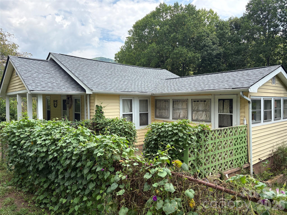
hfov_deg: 67.3
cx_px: 144
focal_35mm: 26
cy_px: 108
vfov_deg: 53.1
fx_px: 216
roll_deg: +1.0
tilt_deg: -1.5
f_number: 1.6
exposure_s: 1/1263
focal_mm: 5.96
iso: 64
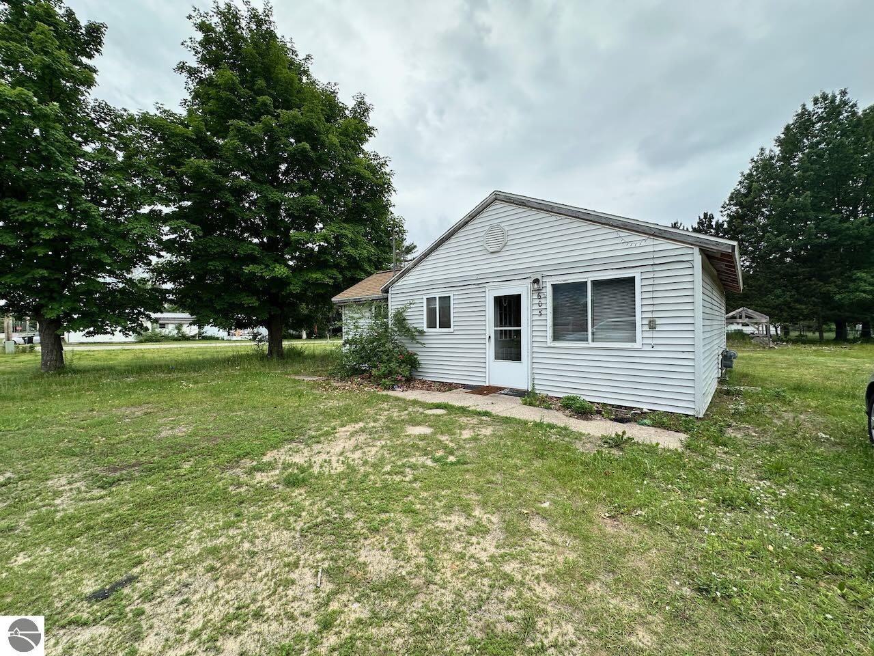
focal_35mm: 14
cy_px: 328
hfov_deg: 102.1
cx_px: 437
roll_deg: +0.3
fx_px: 353
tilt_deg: +0.9
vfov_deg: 85.7
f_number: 2.2
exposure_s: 1/932
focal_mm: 2.22
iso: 40
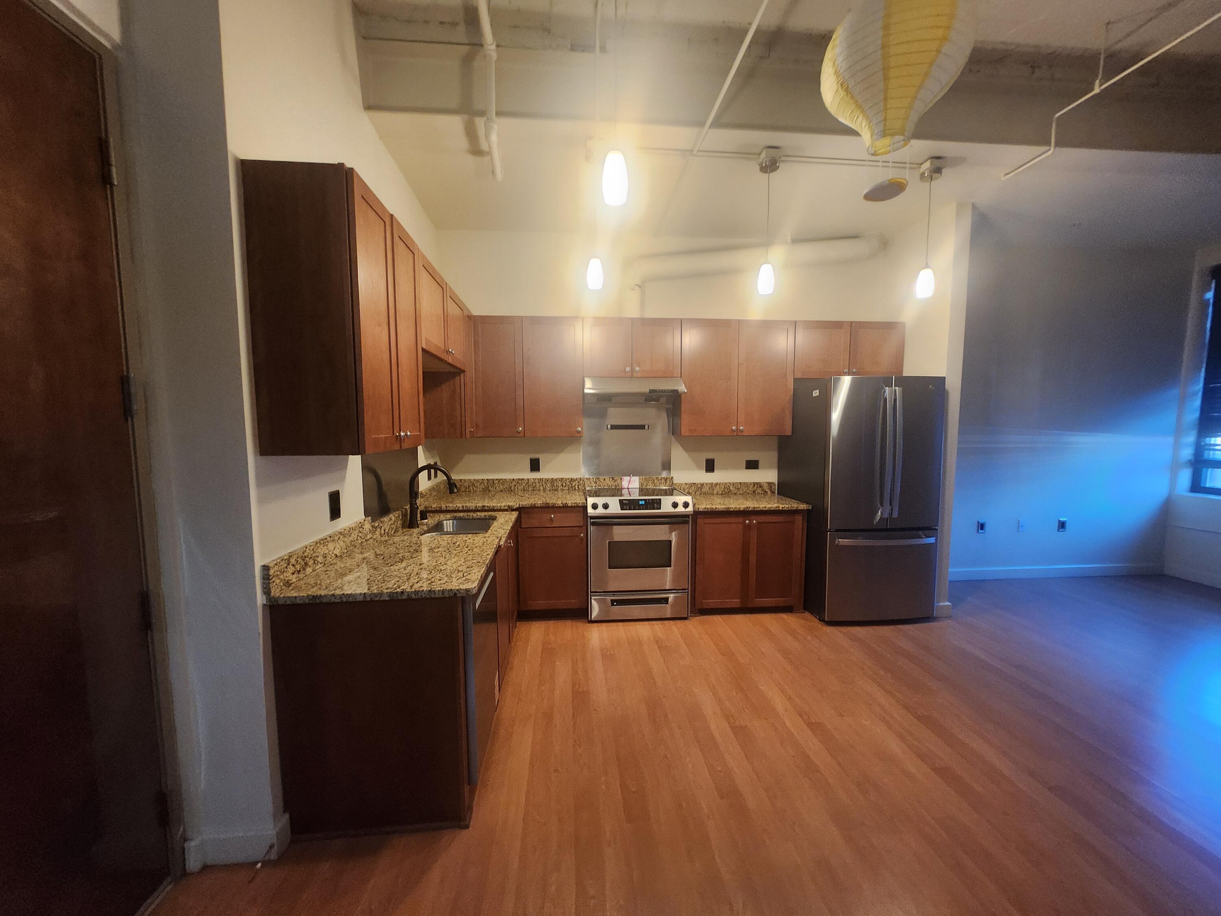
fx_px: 459
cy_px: 458
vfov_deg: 89.9
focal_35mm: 13
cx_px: 610
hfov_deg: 106.2
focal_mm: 1.74
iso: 400
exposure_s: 1/30
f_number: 2.2
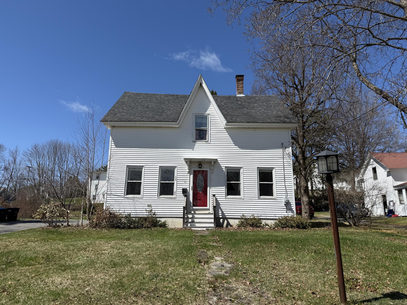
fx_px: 282
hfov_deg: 71.6
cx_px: 204
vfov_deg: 56.8
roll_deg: -0.4
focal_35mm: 24
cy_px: 152
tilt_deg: +13.3
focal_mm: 6.76
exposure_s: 1/6173
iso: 80
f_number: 1.78
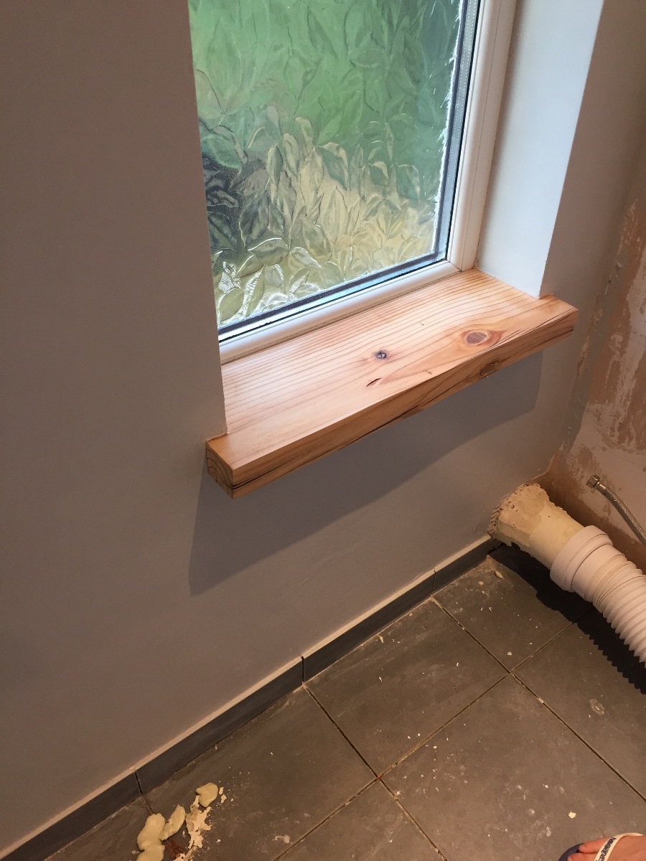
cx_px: 323
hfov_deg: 48.2
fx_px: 722
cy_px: 430
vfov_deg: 61.7
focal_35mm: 29
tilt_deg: -39.2
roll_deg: -0.9
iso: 100
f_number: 2.2
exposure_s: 1/33
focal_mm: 4.15
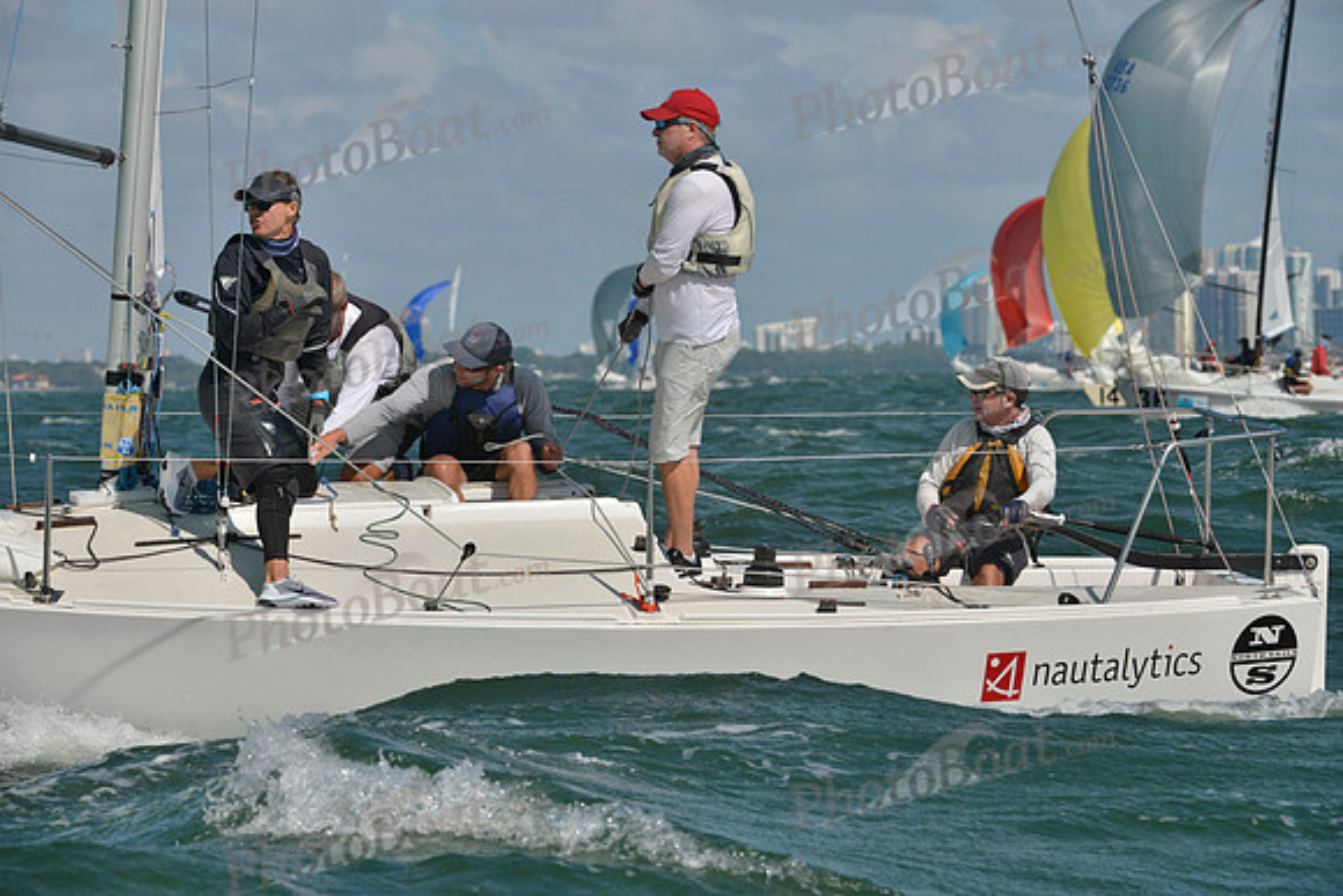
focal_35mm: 200
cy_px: 448
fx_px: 7463
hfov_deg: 10.3
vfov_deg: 6.9
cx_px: 672
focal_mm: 200
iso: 280
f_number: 10
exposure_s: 1/1250
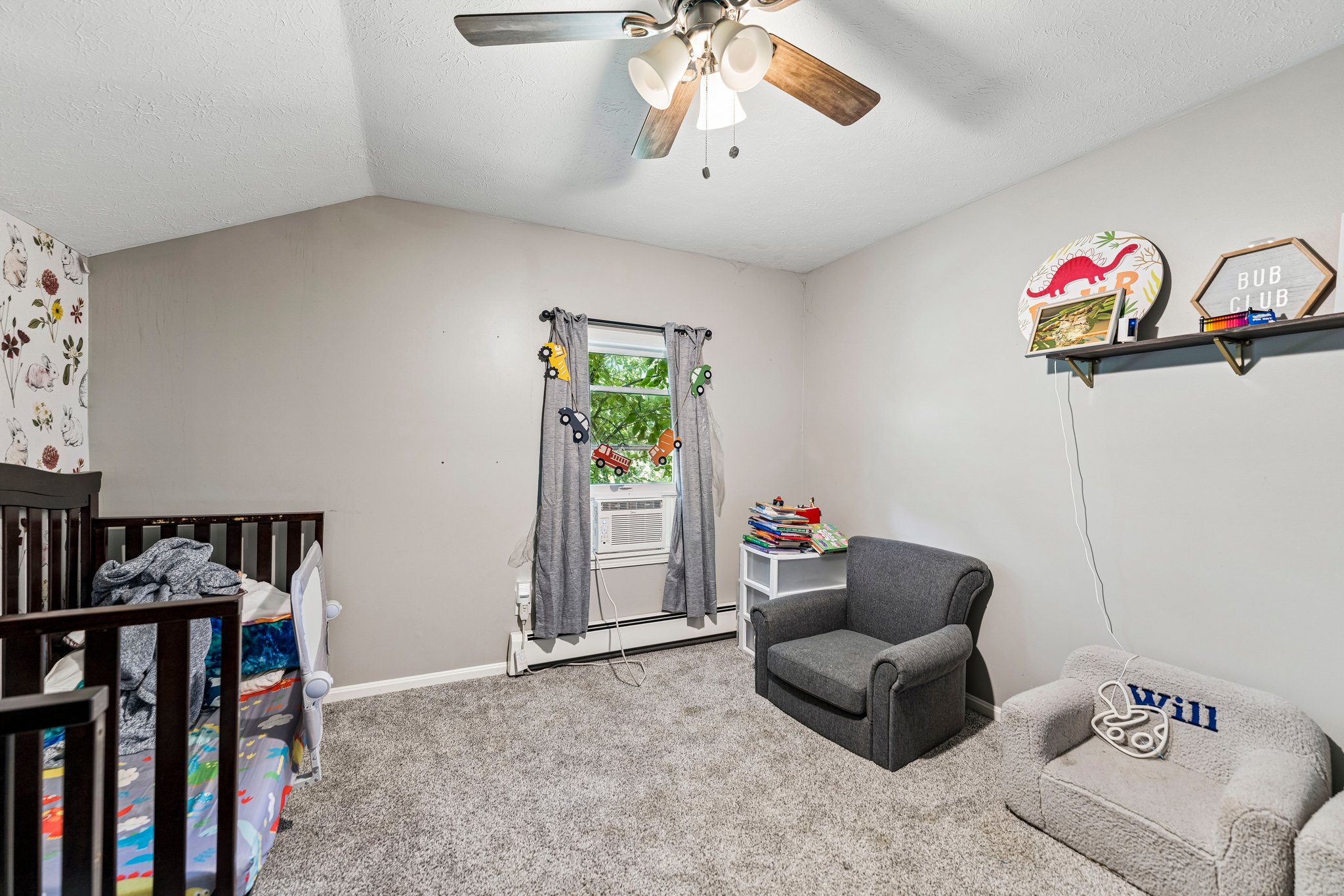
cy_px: 448
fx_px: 523
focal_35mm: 14
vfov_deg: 81.2
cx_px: 672
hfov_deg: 104.3
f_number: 4
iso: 250
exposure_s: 1/8
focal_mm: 14
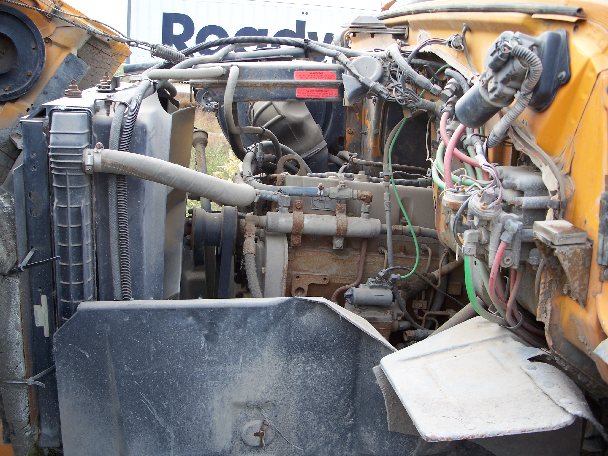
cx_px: 304
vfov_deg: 38.7
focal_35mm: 37
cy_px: 228
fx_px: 650
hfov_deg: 50.1
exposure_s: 1/60
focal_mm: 7.8
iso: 64
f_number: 2.8
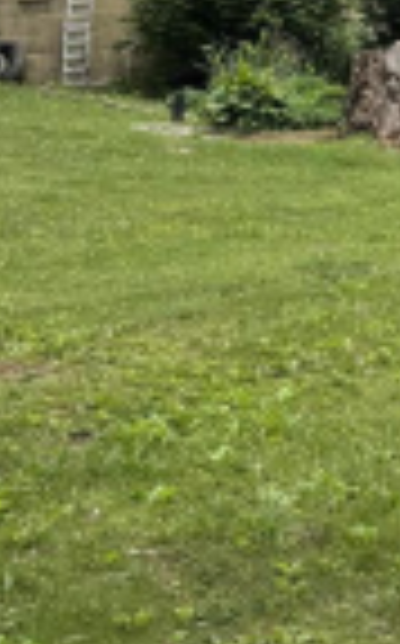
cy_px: -113
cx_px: 551
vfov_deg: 16.8
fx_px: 2082
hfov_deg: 10.7
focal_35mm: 119
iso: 80
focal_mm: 6.76
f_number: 1.78
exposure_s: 1/3597
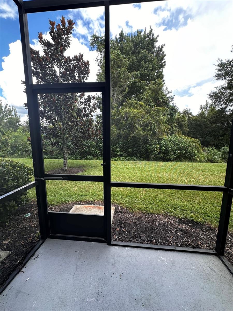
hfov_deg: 85.7
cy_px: 156
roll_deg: -0.6
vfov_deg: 102.1
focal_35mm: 14
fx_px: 126
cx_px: 116
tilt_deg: -7.7
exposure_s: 1/120
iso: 40
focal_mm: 2.22
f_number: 2.2
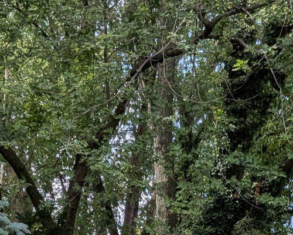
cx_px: 174
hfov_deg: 19.9
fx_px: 832
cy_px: 362
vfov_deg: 14.8
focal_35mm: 96
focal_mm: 4.53
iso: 27
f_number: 1.7
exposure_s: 1/1056
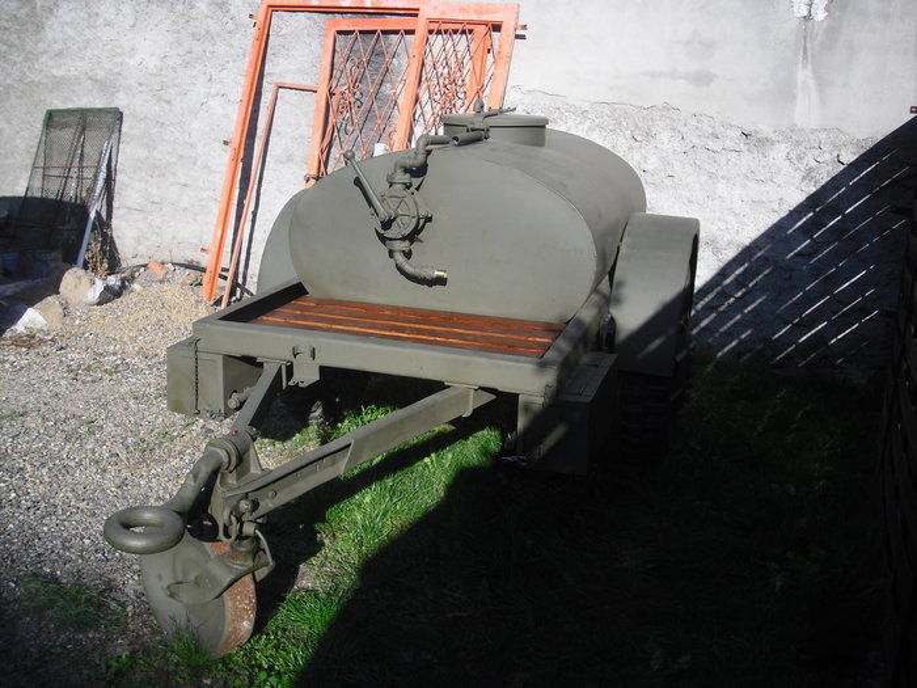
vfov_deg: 37.7
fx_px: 1007
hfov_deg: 49.0
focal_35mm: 38
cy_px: 344
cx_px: 458
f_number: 5.6
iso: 64
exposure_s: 1/200
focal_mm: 6.2
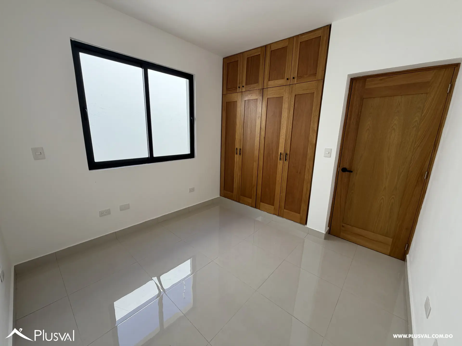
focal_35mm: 14
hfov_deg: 102.1
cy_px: 173
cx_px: 231
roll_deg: -1.2
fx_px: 187
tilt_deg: -13.3
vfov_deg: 85.7
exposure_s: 1/241
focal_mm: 2.22
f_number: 2.2
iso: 40
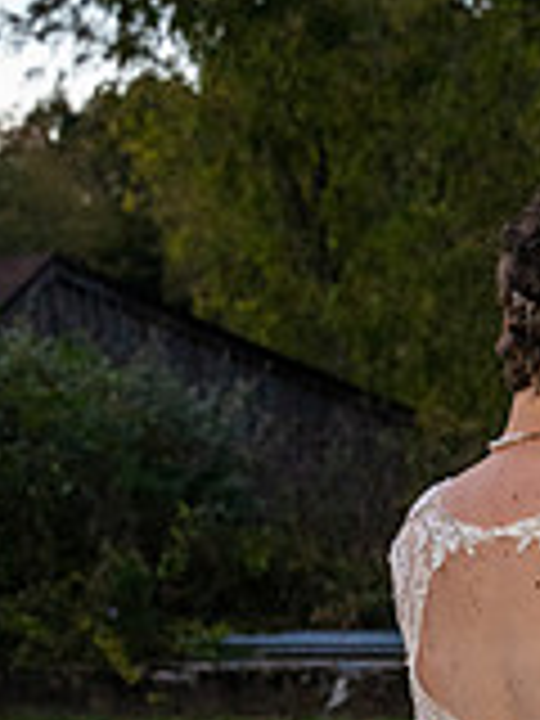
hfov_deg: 12.5
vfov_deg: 16.2
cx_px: 614
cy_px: 900
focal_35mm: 116
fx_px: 2413
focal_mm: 43
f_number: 4
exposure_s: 1/60
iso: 6400
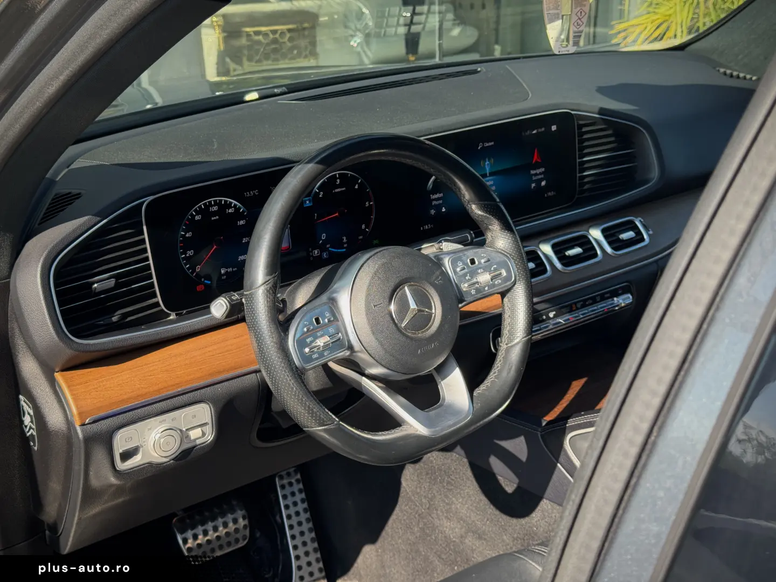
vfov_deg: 30.3
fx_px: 1076
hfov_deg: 39.7
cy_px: 291
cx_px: 388
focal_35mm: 48
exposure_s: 1/568
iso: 64
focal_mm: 6.76
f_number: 1.78
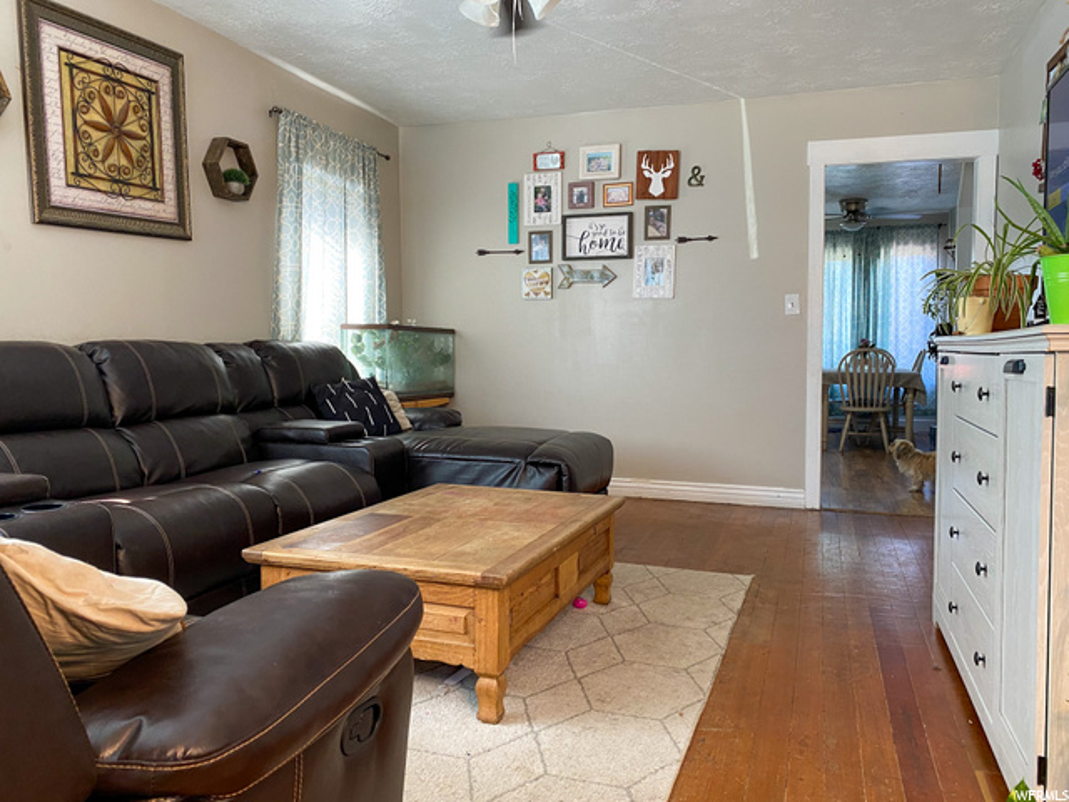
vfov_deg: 53.1
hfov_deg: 67.3
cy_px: 401
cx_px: 534
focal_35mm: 26
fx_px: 803
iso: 125
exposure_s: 1/70
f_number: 1.8
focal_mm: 4.25
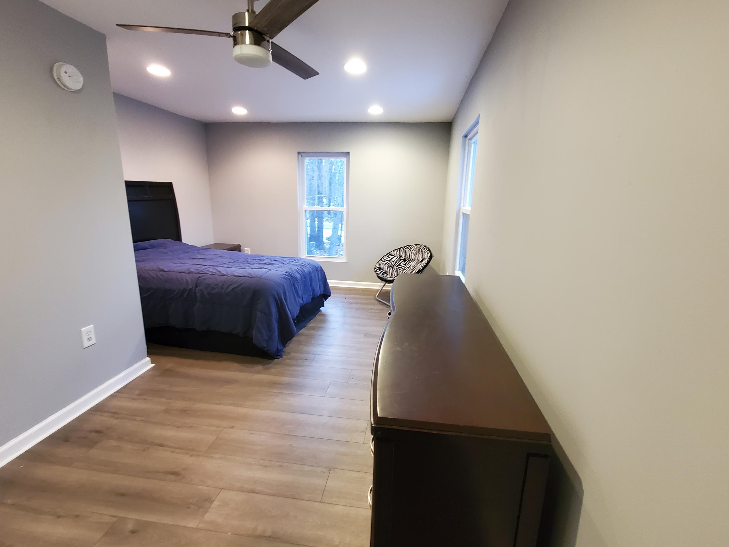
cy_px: 270
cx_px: 366
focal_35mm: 15
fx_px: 316
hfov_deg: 98.2
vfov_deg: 81.7
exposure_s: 1/29
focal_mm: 1.8
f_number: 2.2
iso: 500
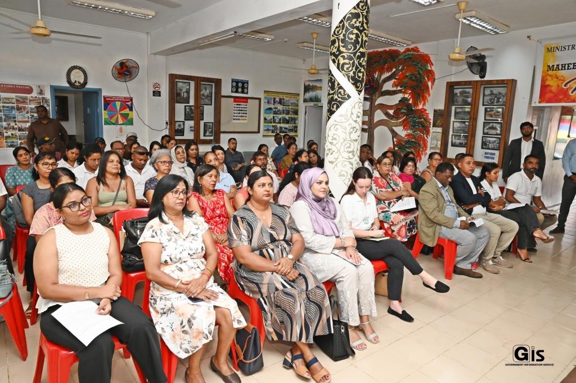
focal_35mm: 45
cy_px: 192
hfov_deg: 43.6
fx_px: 719
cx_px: 288
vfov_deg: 29.8
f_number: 13
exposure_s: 1/160
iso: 4000
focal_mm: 45
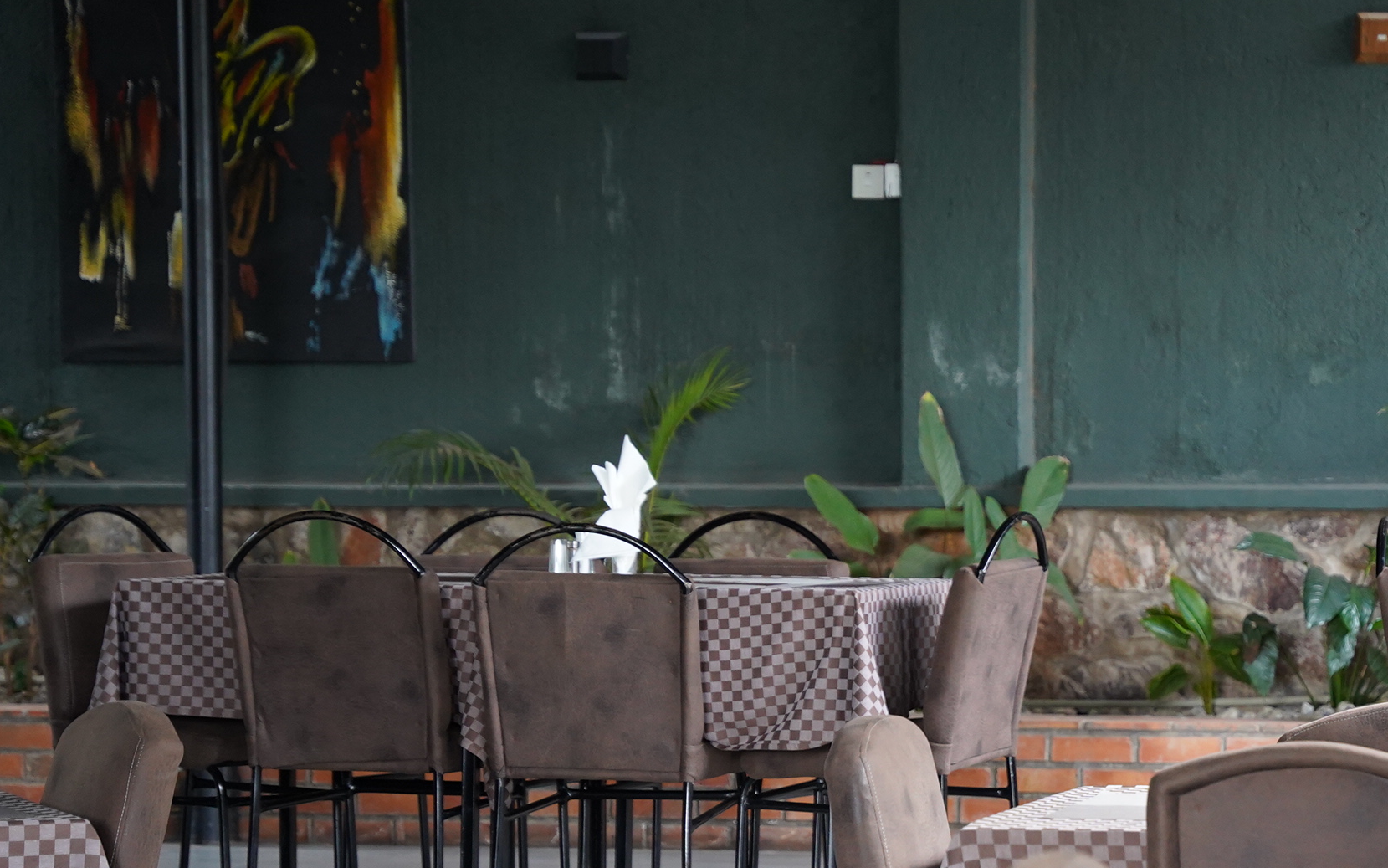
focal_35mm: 121
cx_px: 1201
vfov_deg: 10.8
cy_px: 693
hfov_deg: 17.1
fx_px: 4567
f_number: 2.8
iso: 2000
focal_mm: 65.4
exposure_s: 1/160
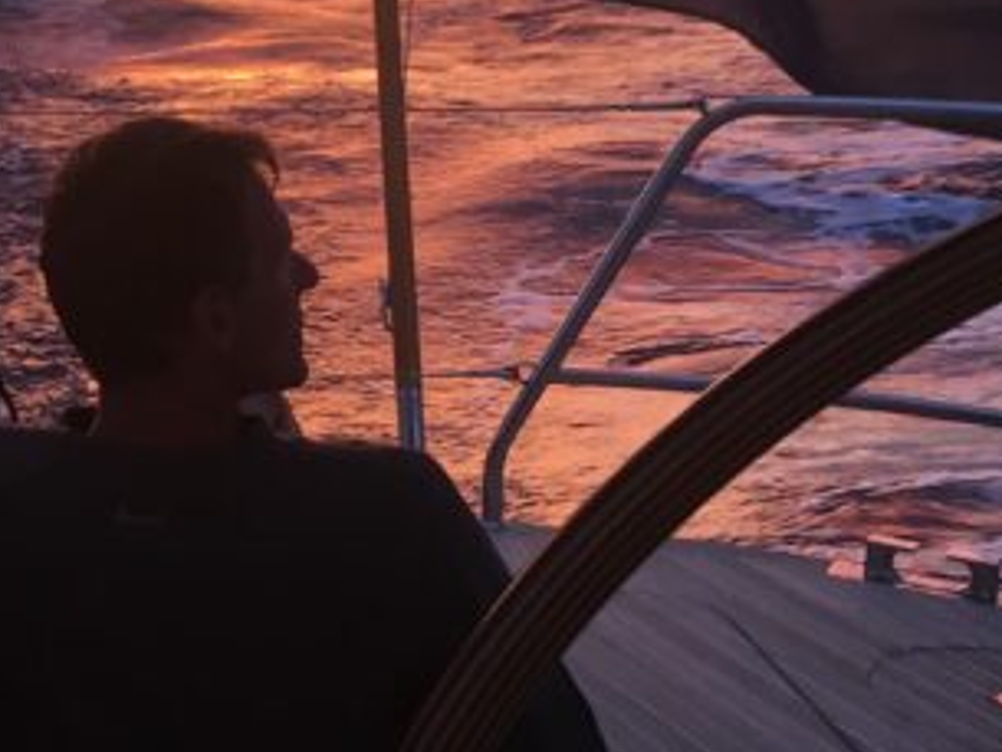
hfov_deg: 25.5
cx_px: 26
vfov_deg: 20.0
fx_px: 2114
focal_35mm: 73
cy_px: 200
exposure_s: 1/33
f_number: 2.2
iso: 32
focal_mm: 4.15
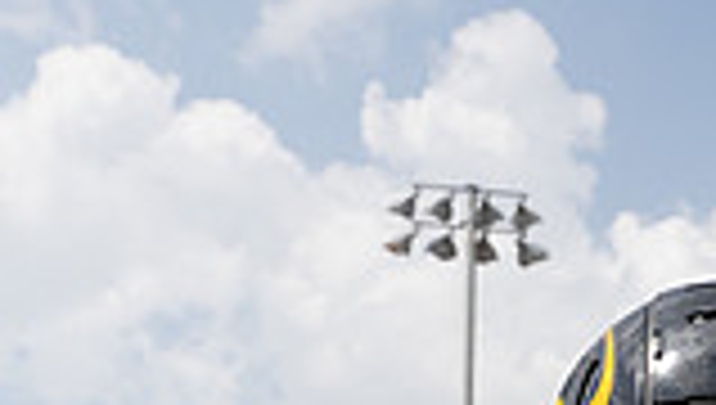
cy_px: 968
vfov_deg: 7.4
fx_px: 2928
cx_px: 567
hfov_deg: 13.9
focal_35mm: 154
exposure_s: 1/250
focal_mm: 52
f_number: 11
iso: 160
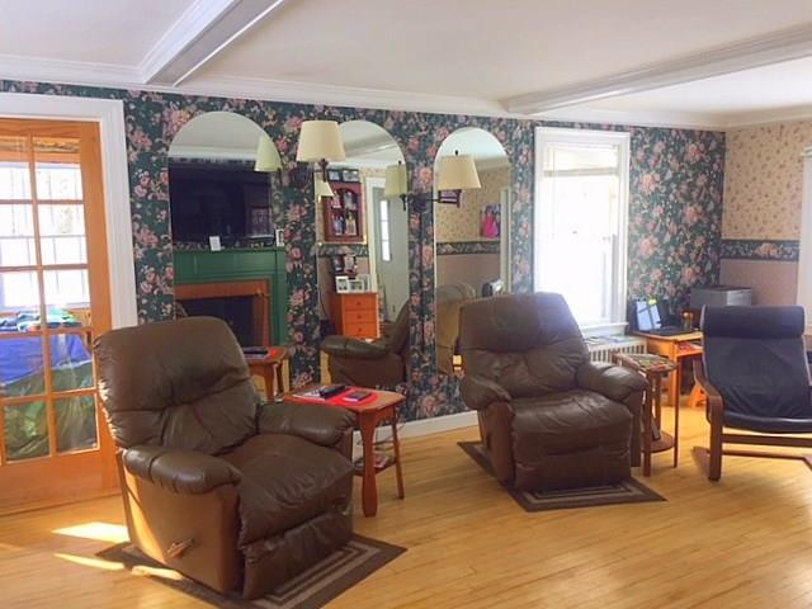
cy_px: 304
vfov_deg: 48.2
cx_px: 406
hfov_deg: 61.7
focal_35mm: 29
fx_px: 680
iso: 32
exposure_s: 1/40
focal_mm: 4.15
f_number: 2.2
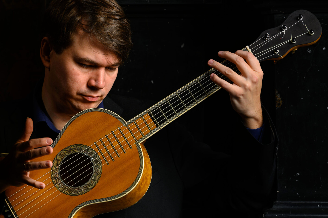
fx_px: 1548
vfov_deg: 8.1
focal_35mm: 170
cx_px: 164
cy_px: 109
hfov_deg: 12.1
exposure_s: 1/200
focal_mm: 170
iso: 100
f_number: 5.6
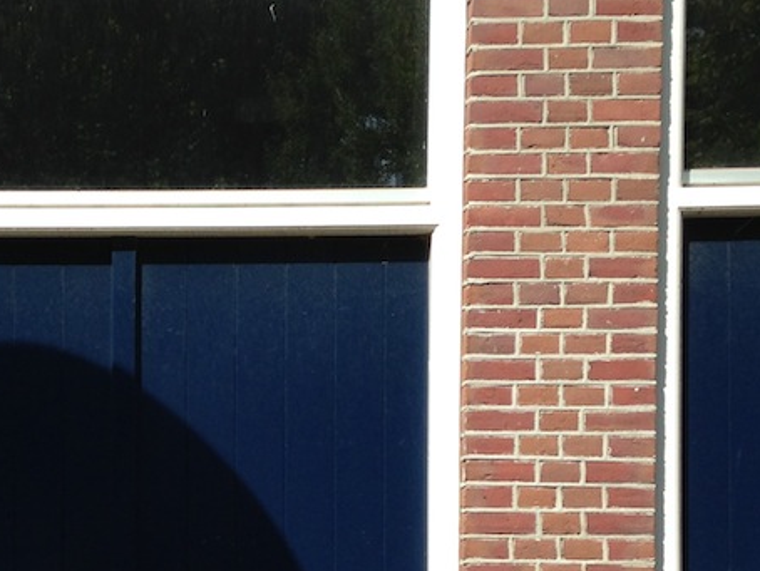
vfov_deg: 15.7
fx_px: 2043
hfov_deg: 20.7
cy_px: 549
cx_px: 110
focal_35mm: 93
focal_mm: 4.12
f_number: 2.4
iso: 50
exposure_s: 1/1085
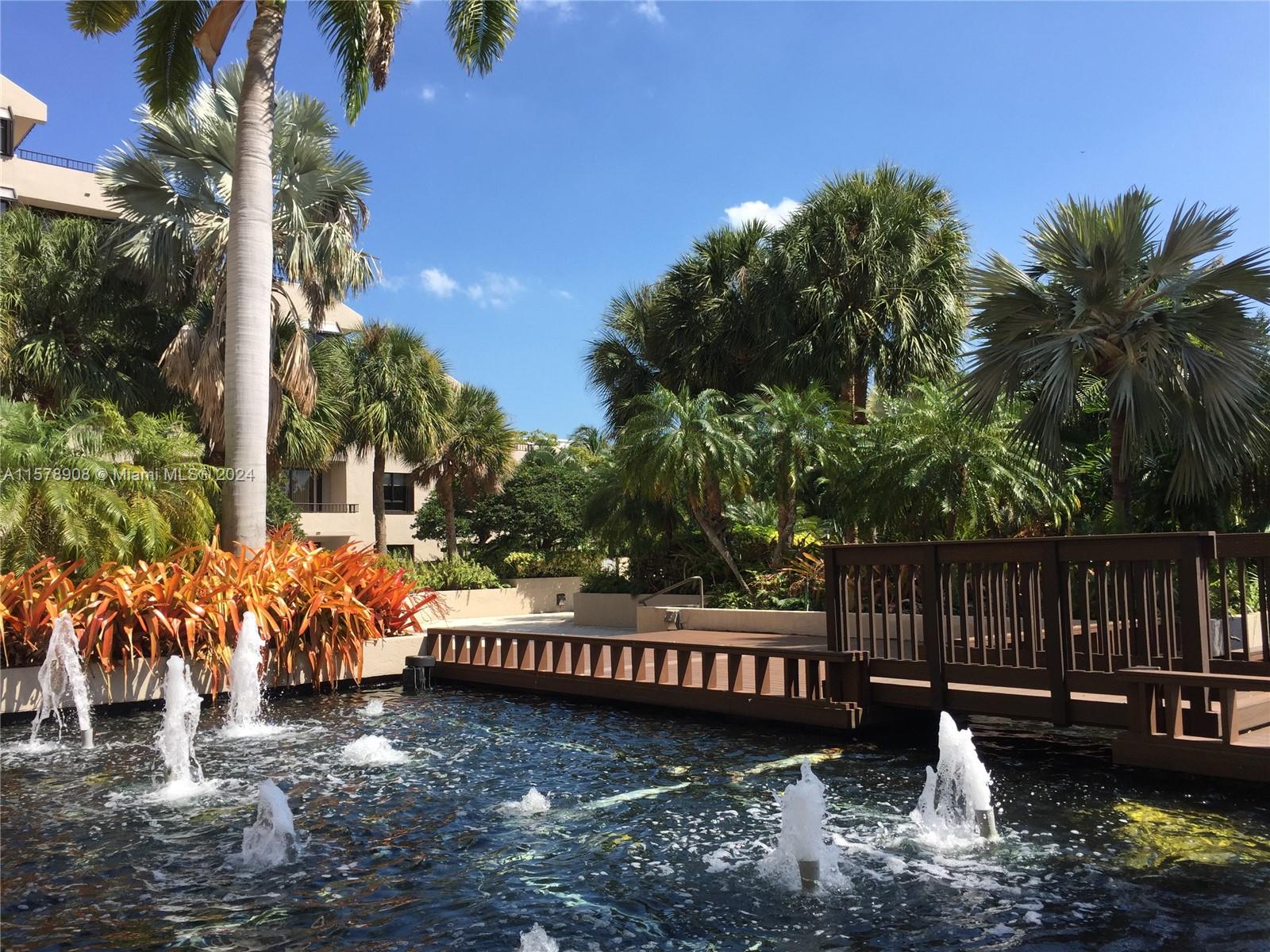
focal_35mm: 29
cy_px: 476
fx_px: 1064
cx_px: 635
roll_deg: +1.0
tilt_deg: +4.1
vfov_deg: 48.2
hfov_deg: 61.7
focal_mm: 4.15
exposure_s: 1/1364
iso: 32
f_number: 2.2
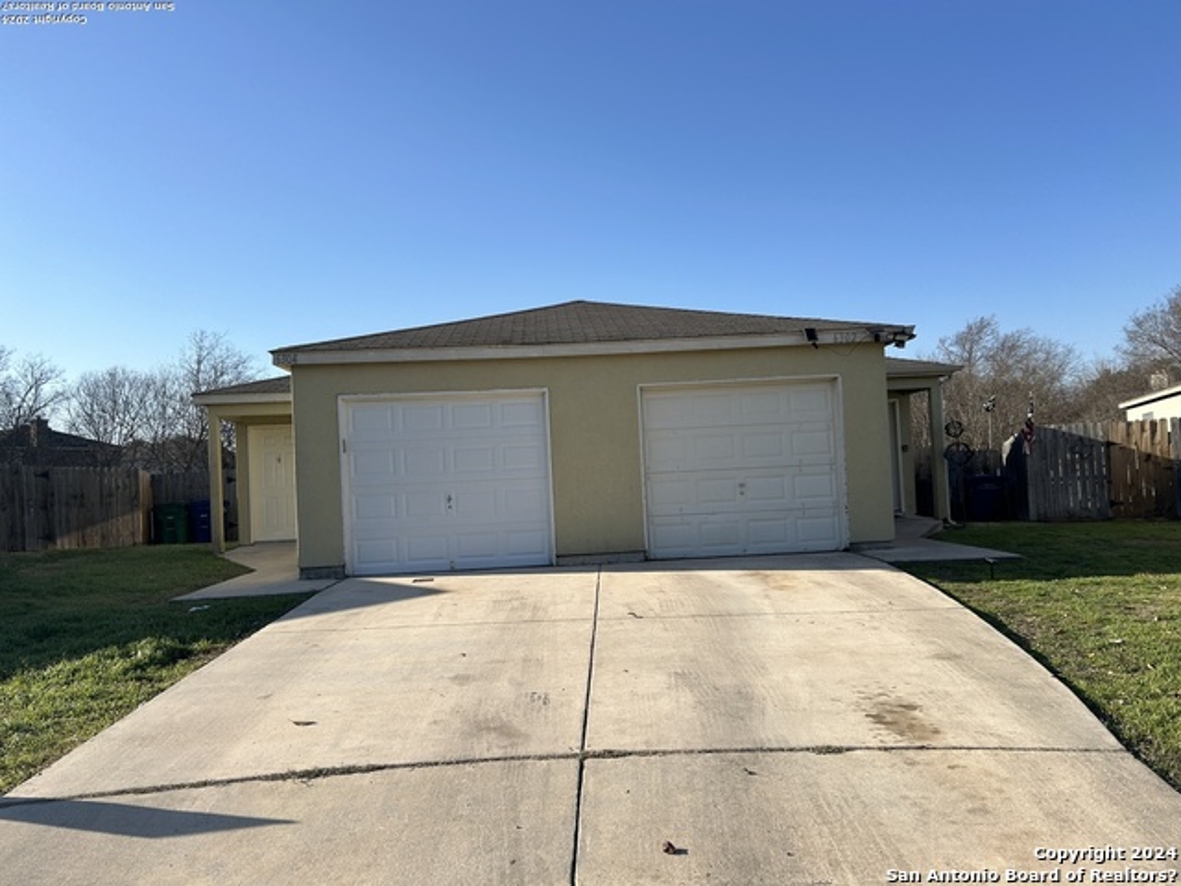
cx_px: 590
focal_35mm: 26
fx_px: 887
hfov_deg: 67.3
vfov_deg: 53.1
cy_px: 443
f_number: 1.5
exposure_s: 1/4115
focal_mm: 5.7
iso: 50
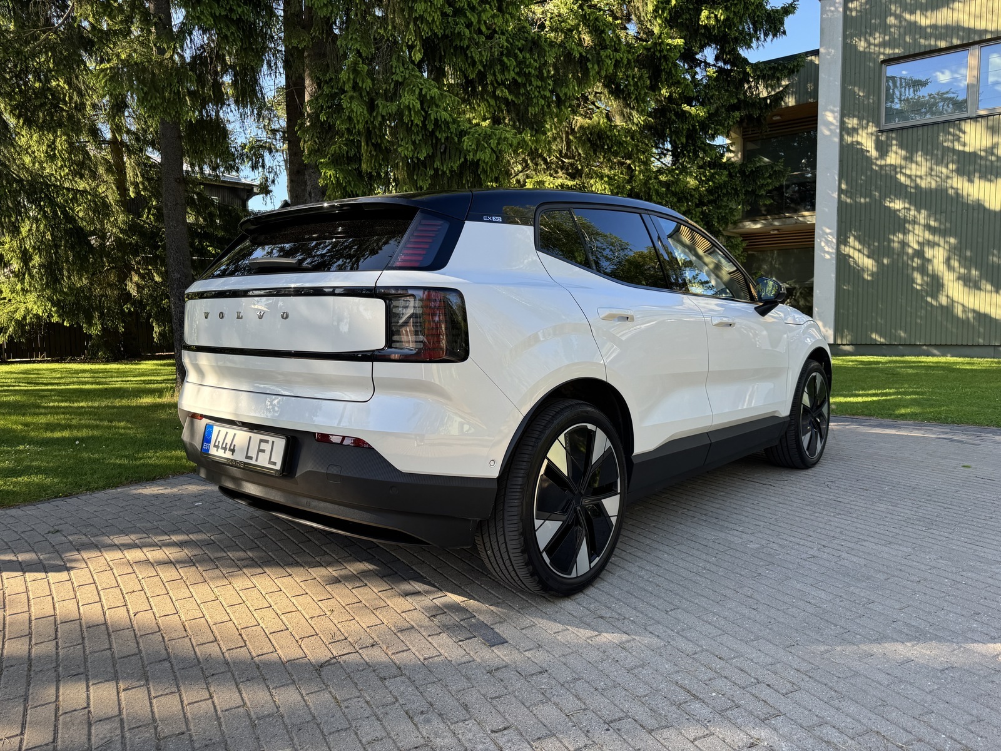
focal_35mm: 24
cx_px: 500
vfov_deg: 56.8
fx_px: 694
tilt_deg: -5.7
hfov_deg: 71.6
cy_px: 376
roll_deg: +0.9
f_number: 1.78
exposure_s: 1/658
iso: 80
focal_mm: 6.76
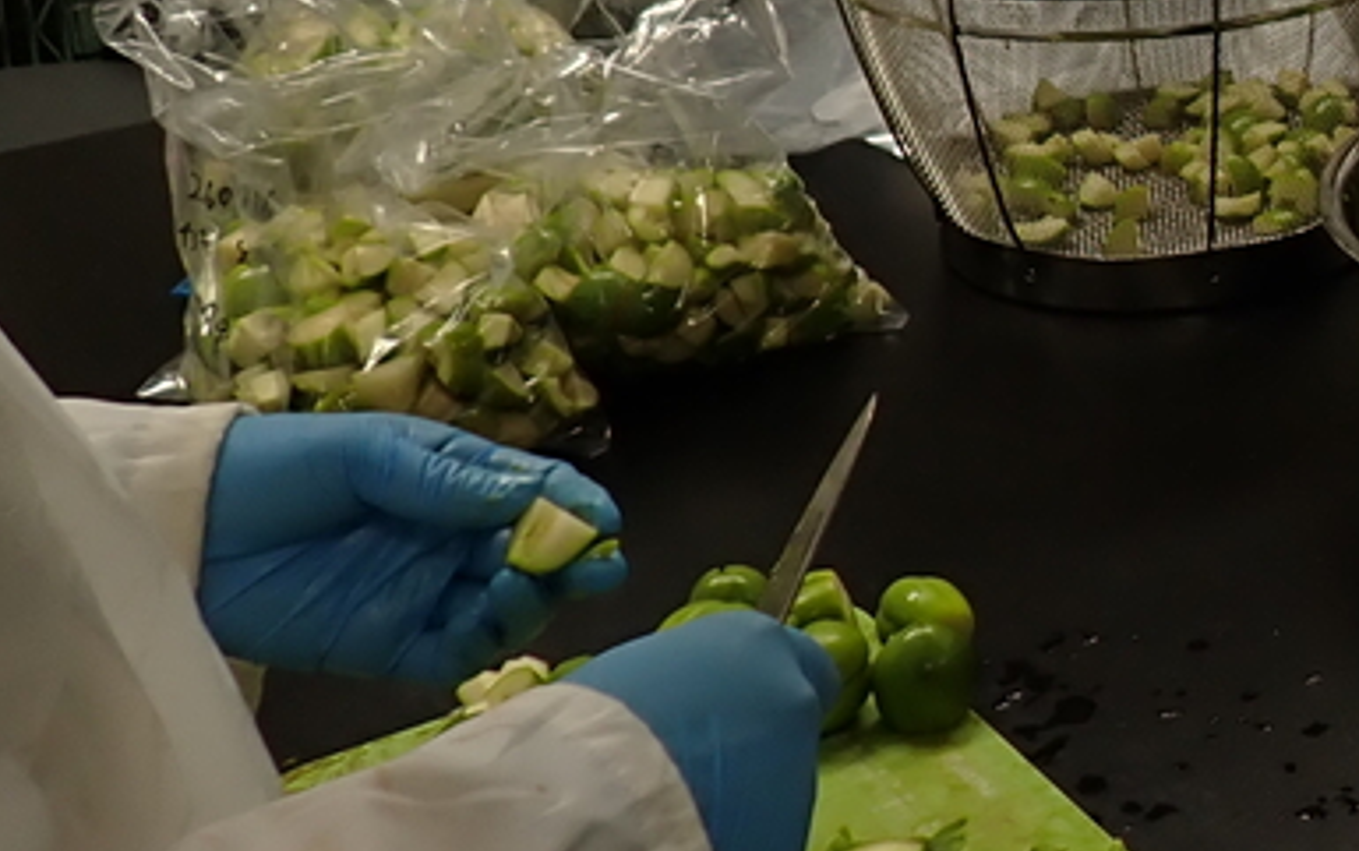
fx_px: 3261
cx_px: 1934
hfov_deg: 20.7
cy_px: -28
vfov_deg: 14.6
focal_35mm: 88
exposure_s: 1/100
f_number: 2
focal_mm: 4.5
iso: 100
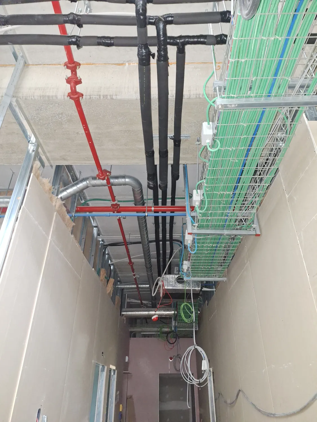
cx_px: 158
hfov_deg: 58.9
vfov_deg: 73.9
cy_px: 211
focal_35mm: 23
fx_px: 281
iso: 25
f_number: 1.8
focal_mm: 5.54
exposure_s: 1/17
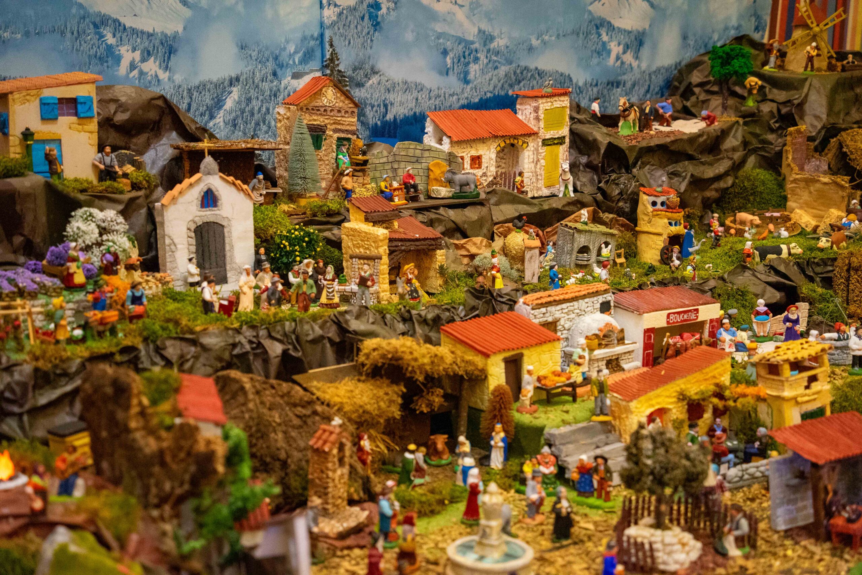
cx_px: 431
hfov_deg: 29.7
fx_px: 1628
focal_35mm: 68
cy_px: 288
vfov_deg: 20.0
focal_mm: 68
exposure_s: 1/160
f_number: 4
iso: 4000
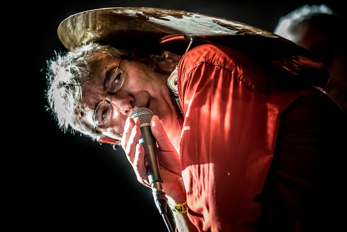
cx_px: 174
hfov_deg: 13.7
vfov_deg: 9.2
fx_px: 1447
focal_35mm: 150
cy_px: 116
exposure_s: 1/60
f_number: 2.8
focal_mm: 150
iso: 4000
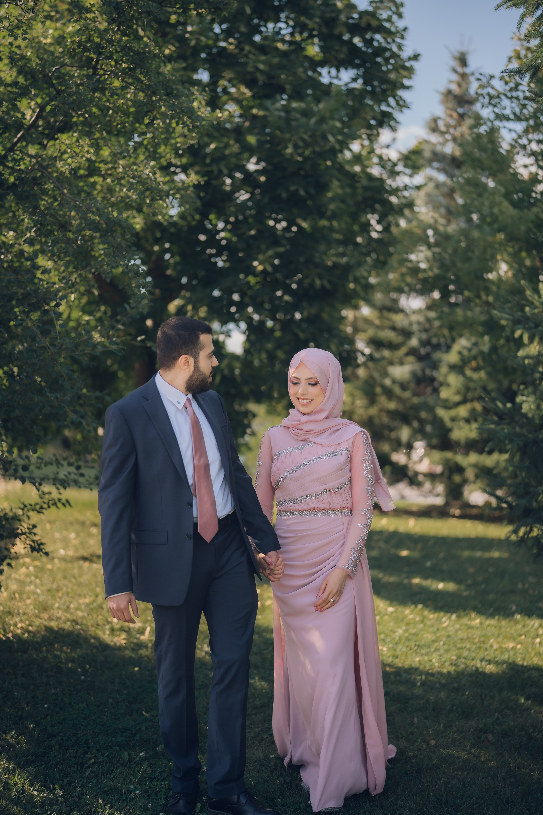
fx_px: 1131
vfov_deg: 39.6
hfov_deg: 27.0
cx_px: 272
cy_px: 408
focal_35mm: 50
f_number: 1.4
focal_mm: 50
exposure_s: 1/1600
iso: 125
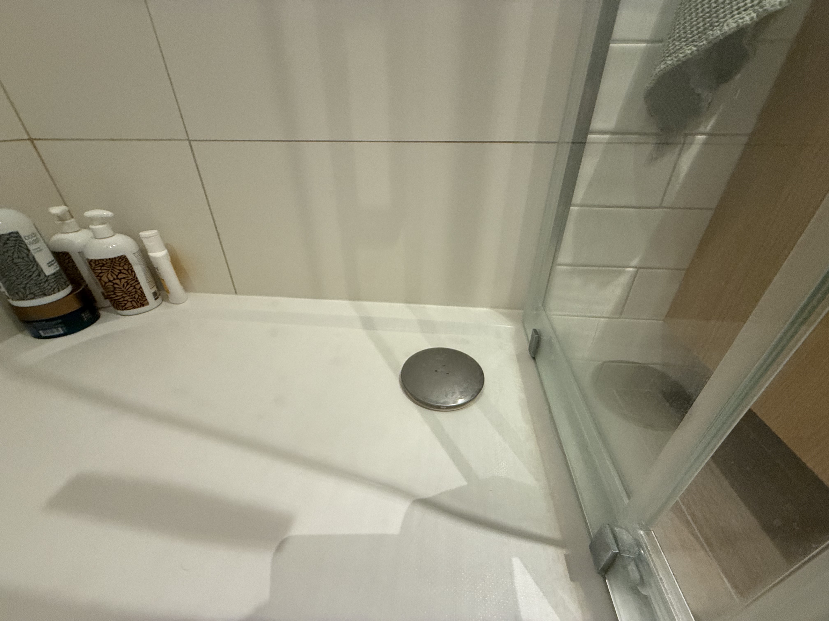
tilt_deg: -29.8
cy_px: 310
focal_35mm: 14
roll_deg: +1.7
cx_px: 414
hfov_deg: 102.1
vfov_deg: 85.7
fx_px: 335
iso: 400
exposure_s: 1/60
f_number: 2.2
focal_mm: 2.22
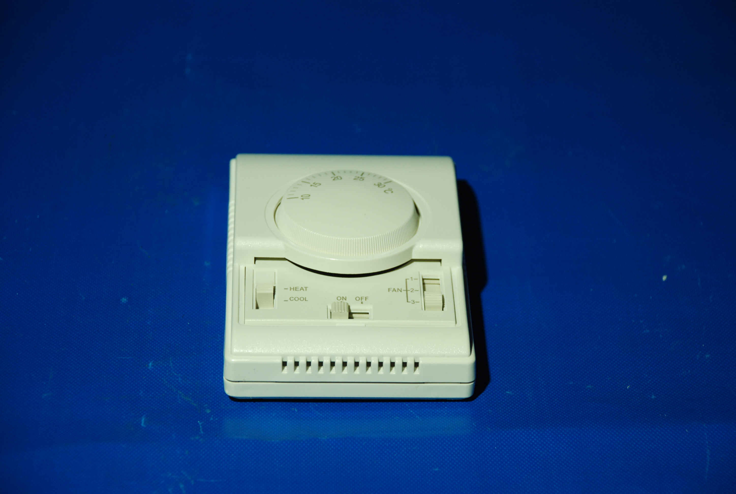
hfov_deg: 14.4
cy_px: 247
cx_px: 368
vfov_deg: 9.7
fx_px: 2919
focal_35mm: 142
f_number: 5.6
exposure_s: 1/80
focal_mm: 95
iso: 400
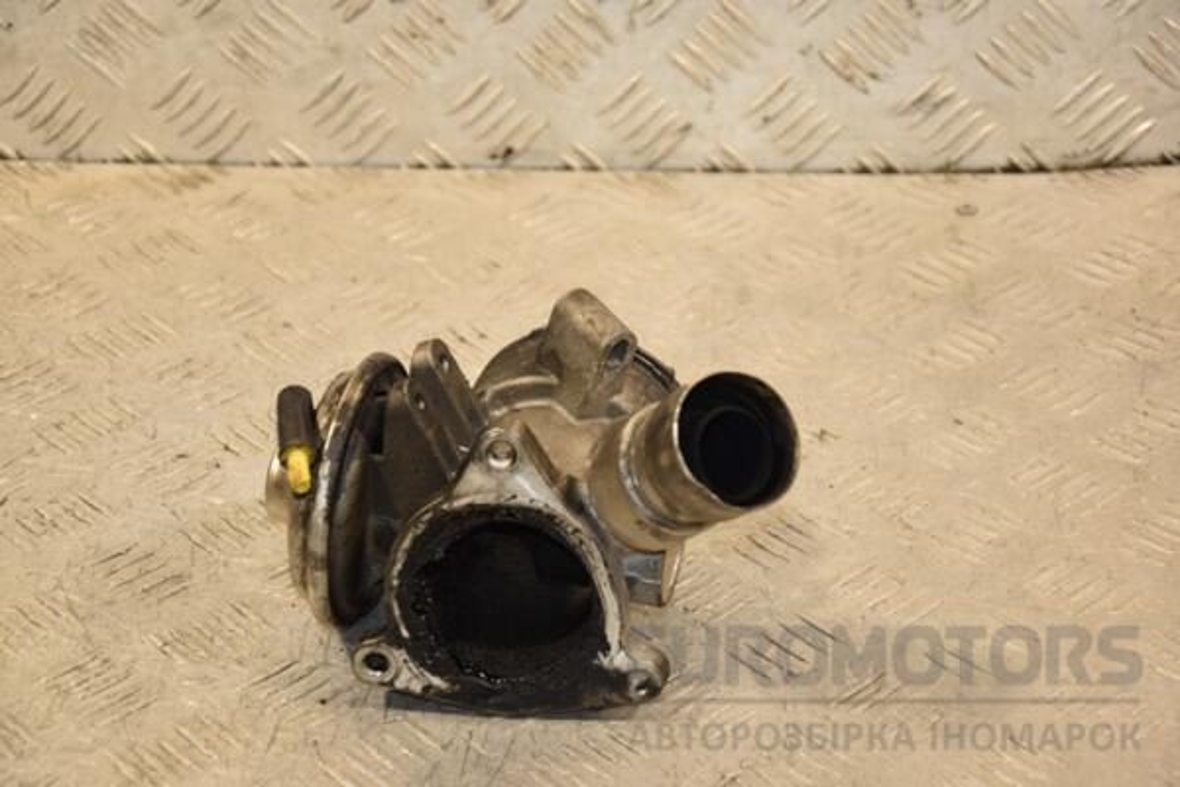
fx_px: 3048
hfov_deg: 21.9
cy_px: 394
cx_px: 590
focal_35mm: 93
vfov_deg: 14.7
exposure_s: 1/100
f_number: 5.3
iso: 800
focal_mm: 62
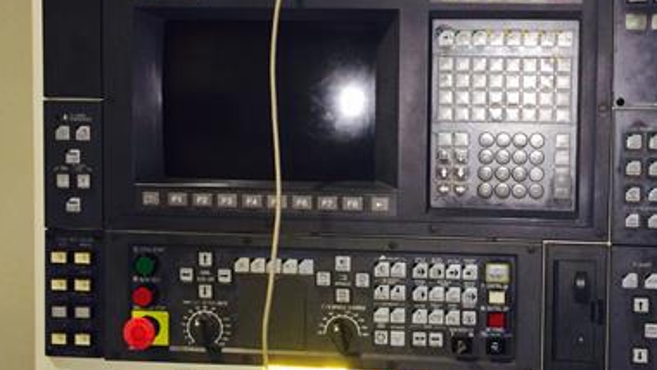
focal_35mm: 55
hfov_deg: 37.5
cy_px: 147
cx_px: 432
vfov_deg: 21.8
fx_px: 958
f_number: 2.2
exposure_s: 1/24
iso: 100
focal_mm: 4.12
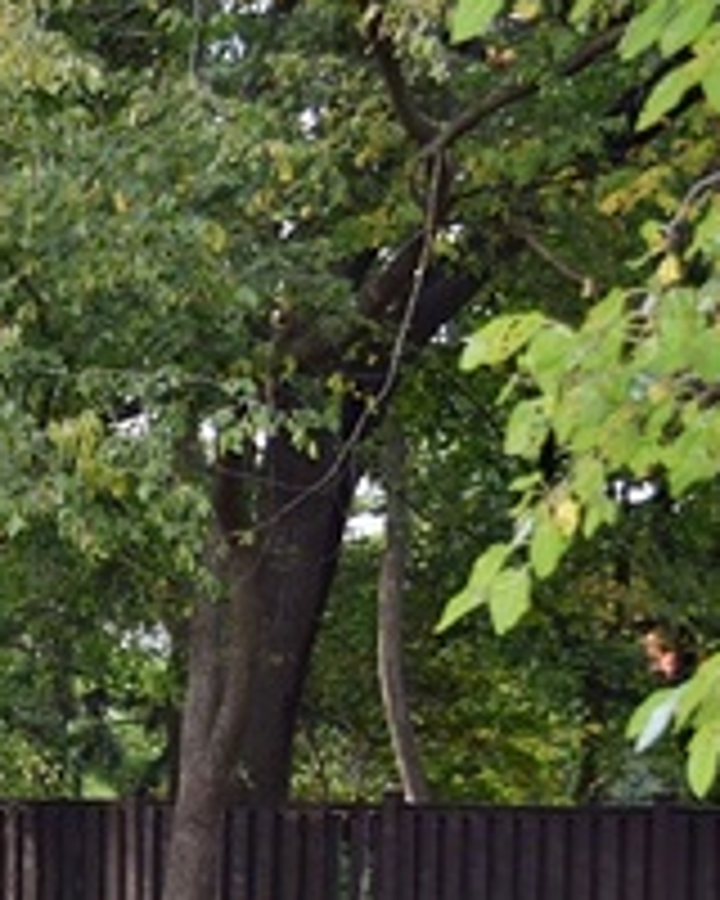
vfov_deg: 15.1
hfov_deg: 11.5
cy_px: 821
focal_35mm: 126
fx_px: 3356
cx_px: -482
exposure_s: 1/125
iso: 280
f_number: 5.6
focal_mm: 28
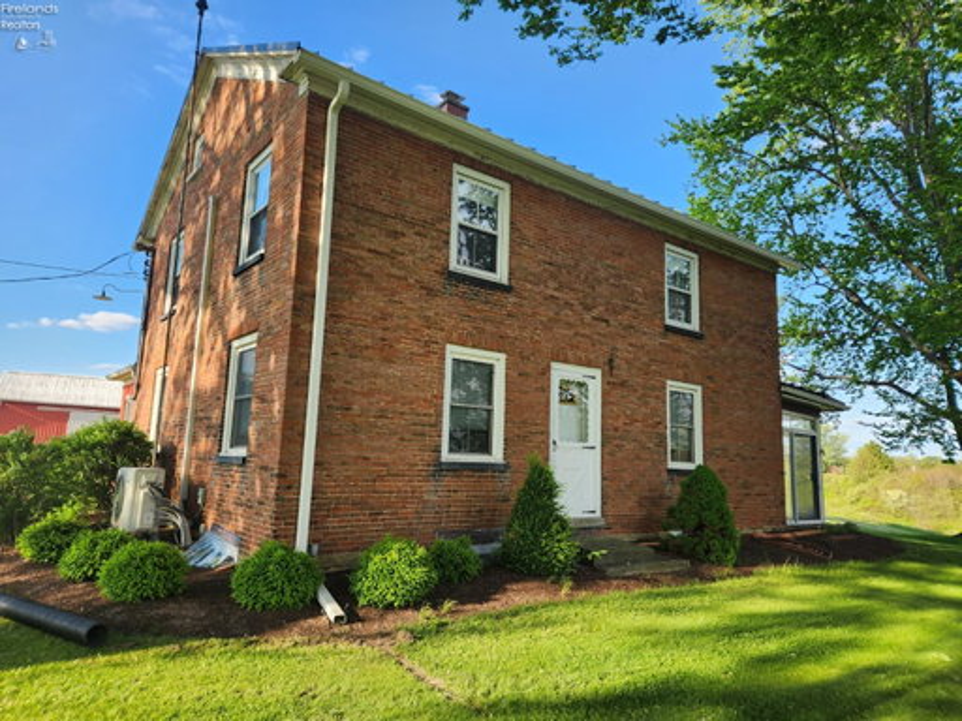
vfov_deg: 58.9
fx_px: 639
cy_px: 360
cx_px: 481
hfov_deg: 73.9
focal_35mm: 23
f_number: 1.8
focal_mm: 5.4
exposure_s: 1/437
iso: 20
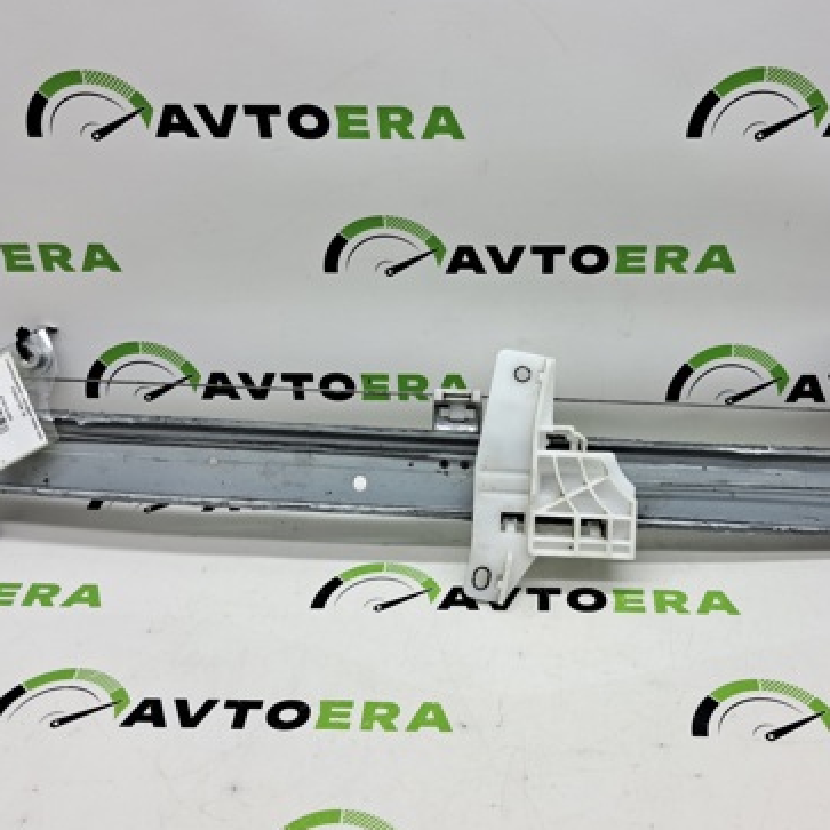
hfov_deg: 39.9
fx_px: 1139
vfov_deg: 40.0
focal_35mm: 42
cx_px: 489
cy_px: 394
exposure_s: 1/50
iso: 50
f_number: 1.8
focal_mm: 4
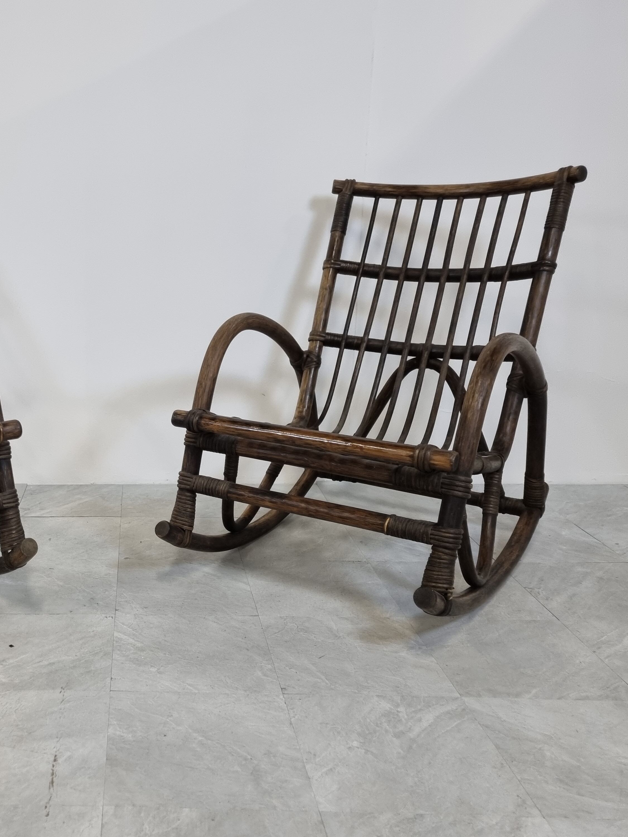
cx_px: 107
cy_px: 421
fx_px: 847
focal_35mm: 35
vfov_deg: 52.6
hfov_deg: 38.8
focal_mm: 5.4
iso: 250
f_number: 1.8
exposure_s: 1/100
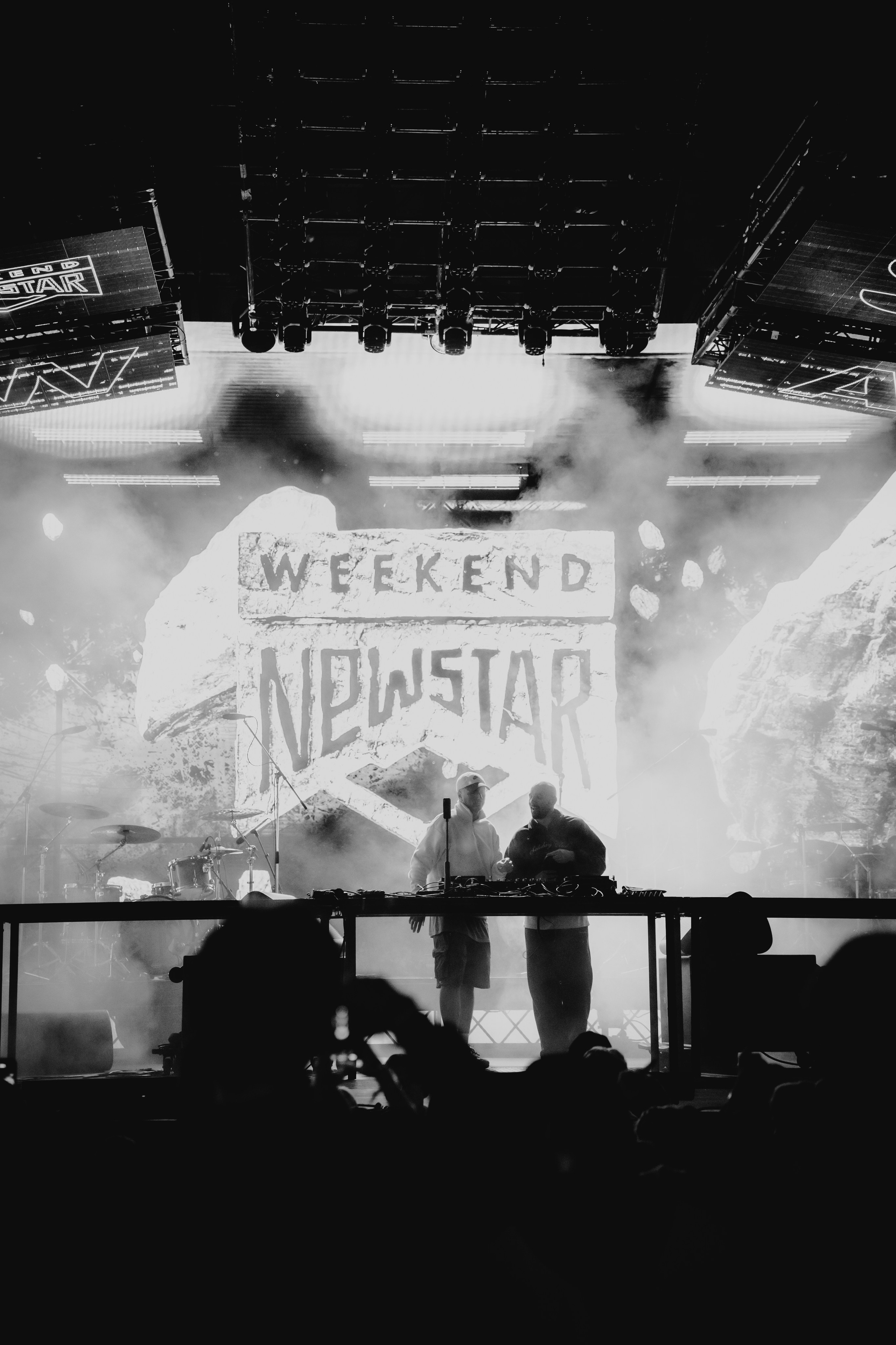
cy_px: 672
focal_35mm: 75
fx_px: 2800
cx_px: 448
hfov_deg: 18.2
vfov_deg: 27.0
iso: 2500
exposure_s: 1/160
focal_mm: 75
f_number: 2.8
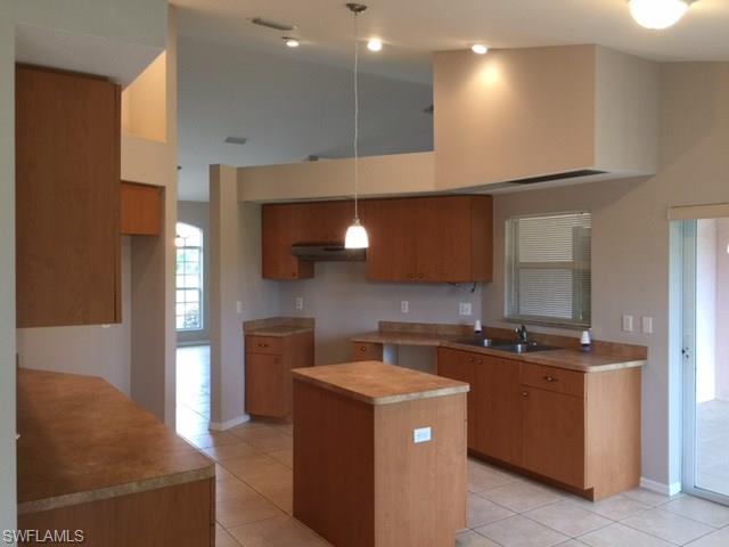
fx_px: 611
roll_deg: -2.1
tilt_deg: -0.9
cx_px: 364
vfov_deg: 48.2
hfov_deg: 61.7
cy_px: 274
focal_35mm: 29
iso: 32
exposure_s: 1/15
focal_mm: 4.15
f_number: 2.2
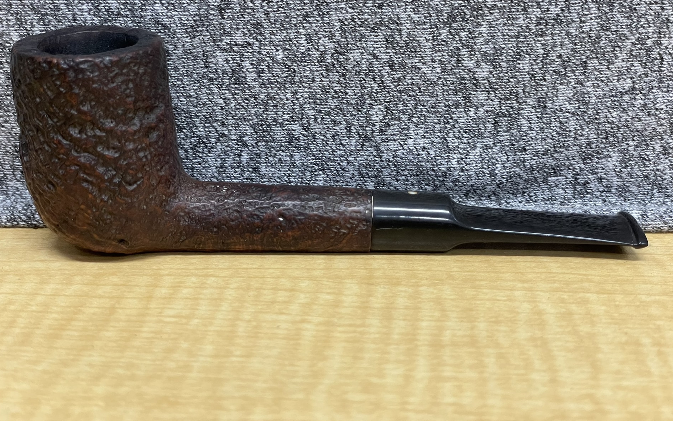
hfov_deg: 36.3
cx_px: 339
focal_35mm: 56
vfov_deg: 23.1
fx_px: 1027
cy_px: 169
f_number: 2
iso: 200
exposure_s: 1/73
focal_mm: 6
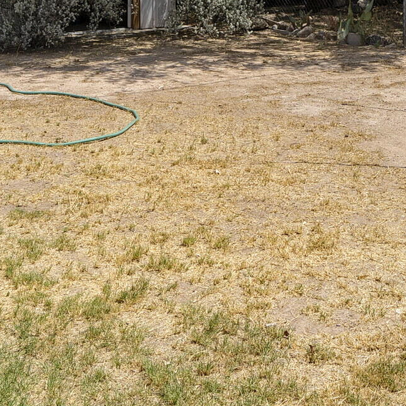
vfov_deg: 26.3
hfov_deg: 28.1
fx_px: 783
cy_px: -67
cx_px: 352
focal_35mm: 59
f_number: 9
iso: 100
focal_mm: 16
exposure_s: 1/160
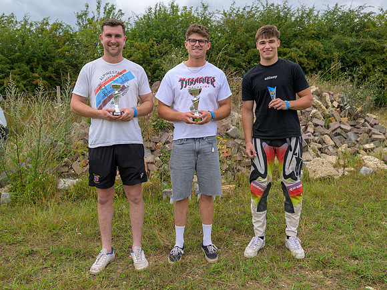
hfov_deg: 54.3
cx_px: 193
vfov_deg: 42.1
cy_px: 140
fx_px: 377
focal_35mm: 34
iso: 100
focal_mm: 28
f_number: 4
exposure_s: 1/320
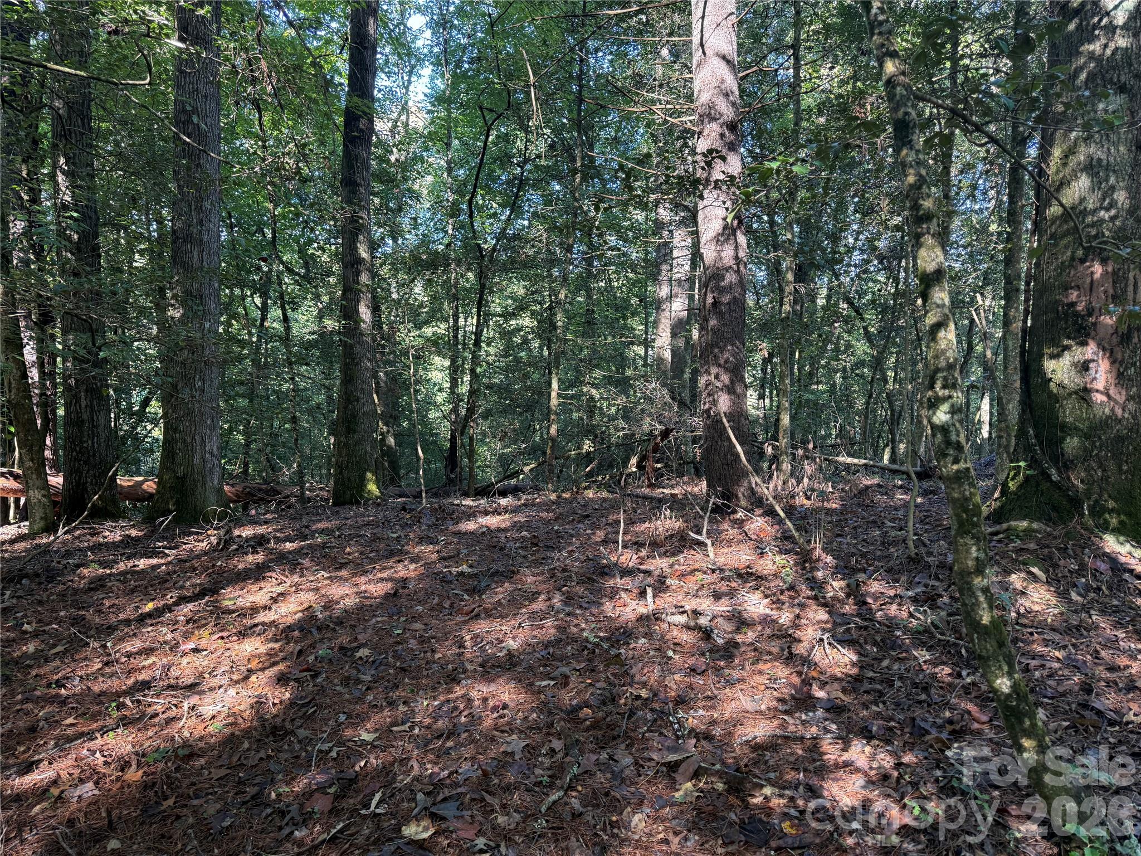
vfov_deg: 56.8
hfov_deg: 71.6
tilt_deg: -4.1
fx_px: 791
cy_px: 428
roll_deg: -0.8
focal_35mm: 24
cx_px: 570
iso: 200
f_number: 1.78
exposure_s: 1/121
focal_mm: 6.76
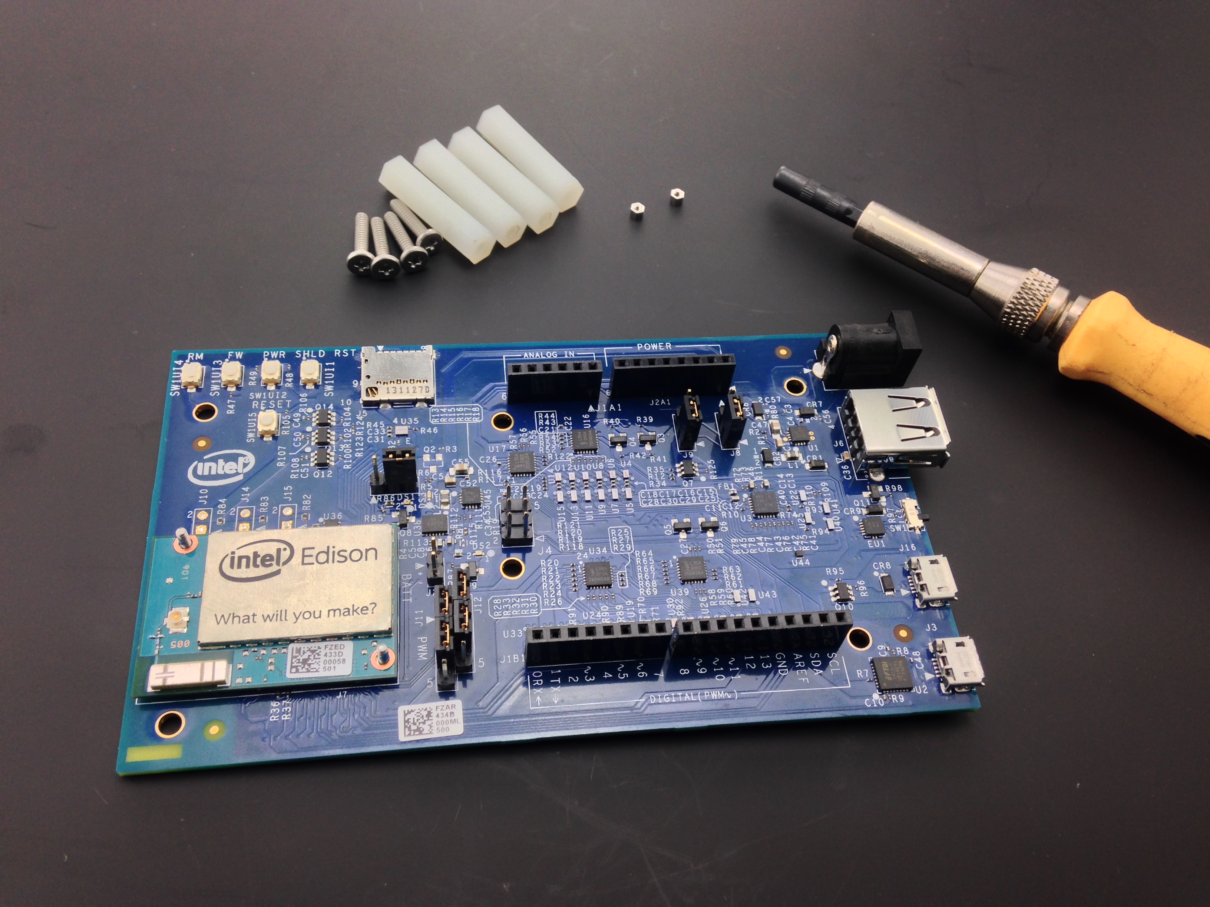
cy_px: 454
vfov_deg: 42.9
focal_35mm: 33
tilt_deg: -58.3
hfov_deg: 55.4
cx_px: 605
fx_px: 1154
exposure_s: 1/122
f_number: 2.4
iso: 50
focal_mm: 4.12
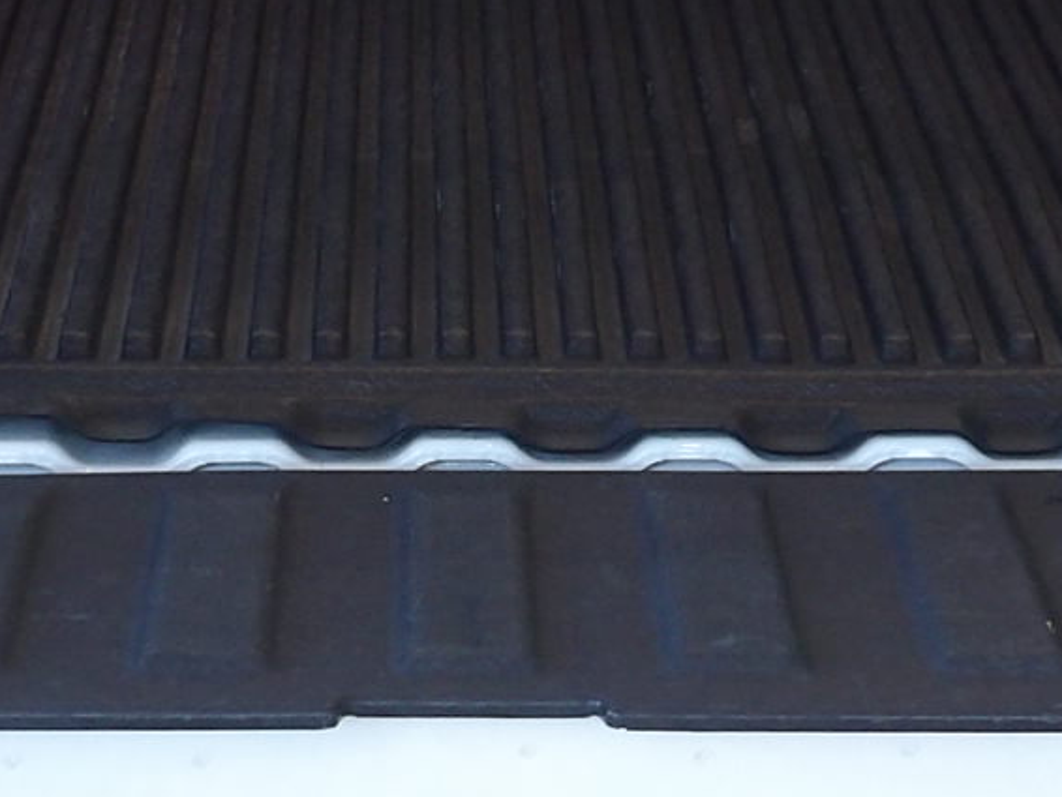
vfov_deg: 9.8
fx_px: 4635
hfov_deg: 13.1
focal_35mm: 151
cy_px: 257
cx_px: 507
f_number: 3.6
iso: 130
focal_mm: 5.9
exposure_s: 1/33
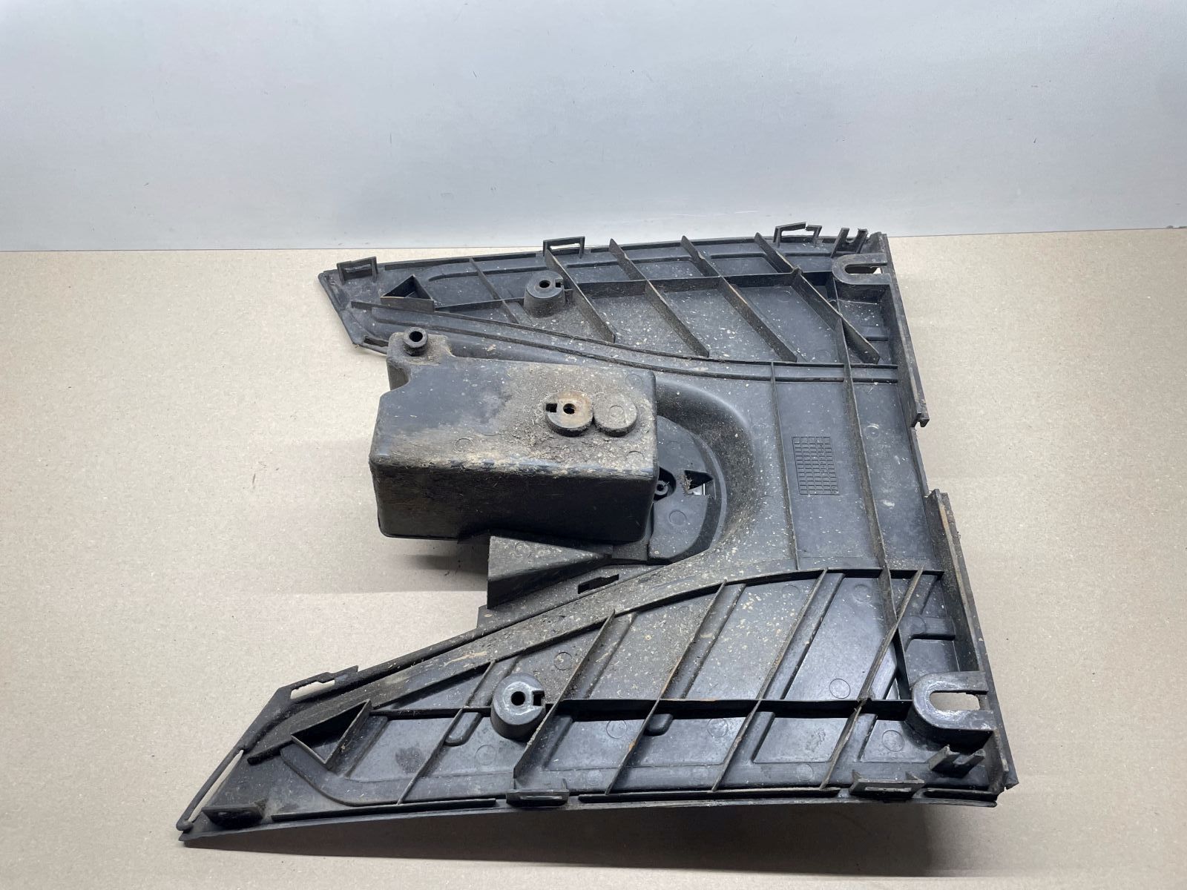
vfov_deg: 53.1
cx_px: 594
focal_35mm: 26
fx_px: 892
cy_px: 445
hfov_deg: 67.3
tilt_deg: -55.6
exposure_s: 1/100
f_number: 1.6
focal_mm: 4.2
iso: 100
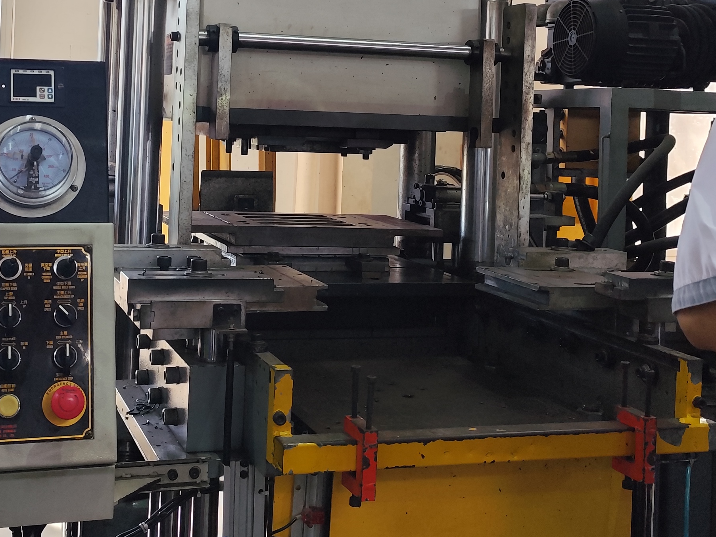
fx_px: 1075
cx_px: 255
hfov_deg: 36.5
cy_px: 93
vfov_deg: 27.4
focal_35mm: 52
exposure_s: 1/100
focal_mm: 6.14
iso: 100
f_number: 1.65
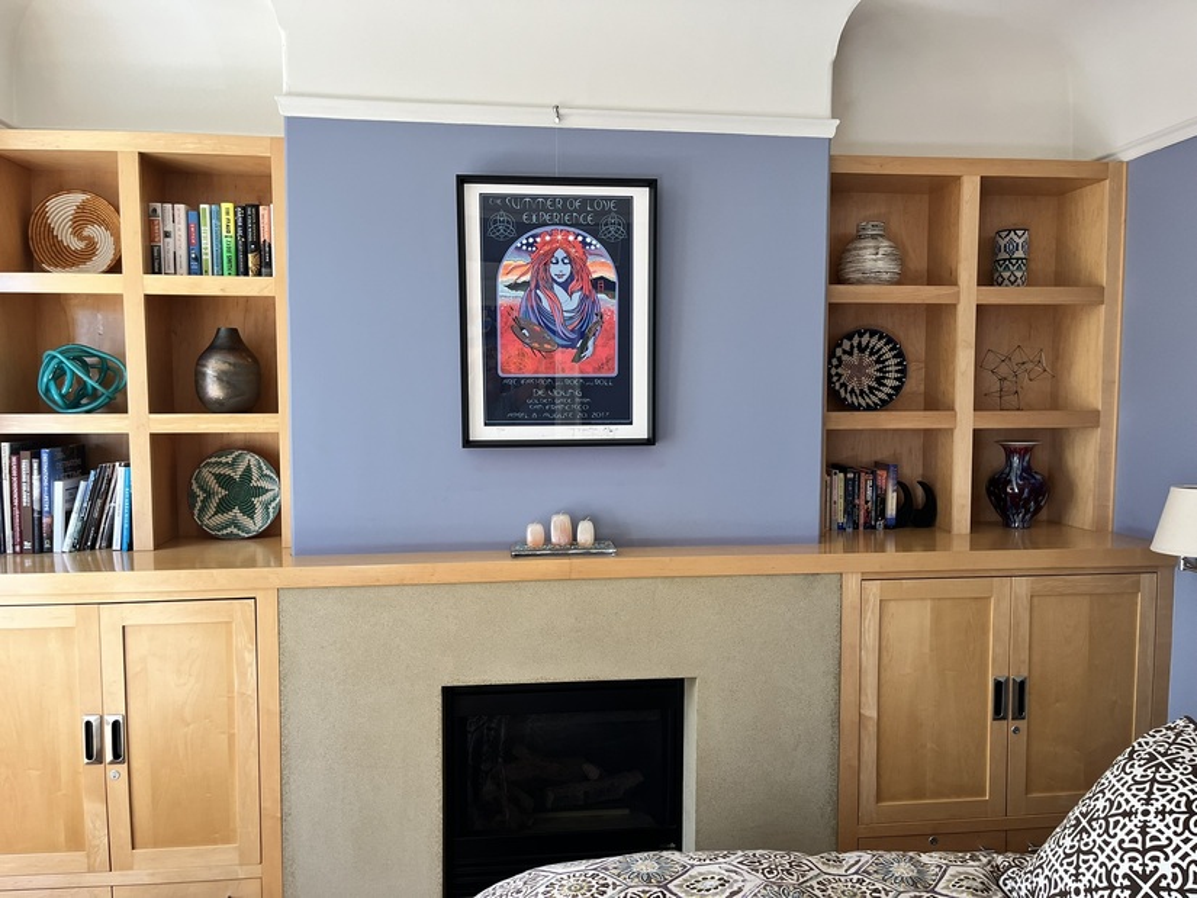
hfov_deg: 67.3
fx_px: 899
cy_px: 449
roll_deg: +0.0
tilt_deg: -4.4
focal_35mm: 26
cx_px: 598
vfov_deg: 53.1
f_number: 1.6
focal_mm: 5.1
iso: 125
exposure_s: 1/103
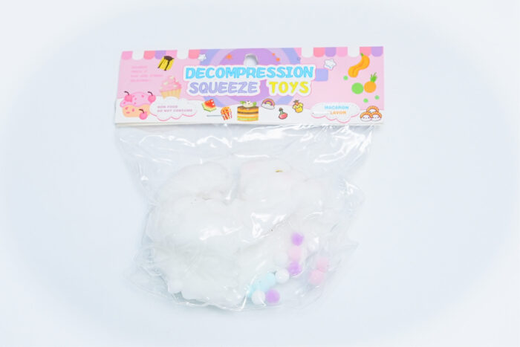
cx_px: 260
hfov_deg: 28.8
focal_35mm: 70
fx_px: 1011
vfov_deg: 19.5
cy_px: 174
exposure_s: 1/640
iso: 3200
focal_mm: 47
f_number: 5
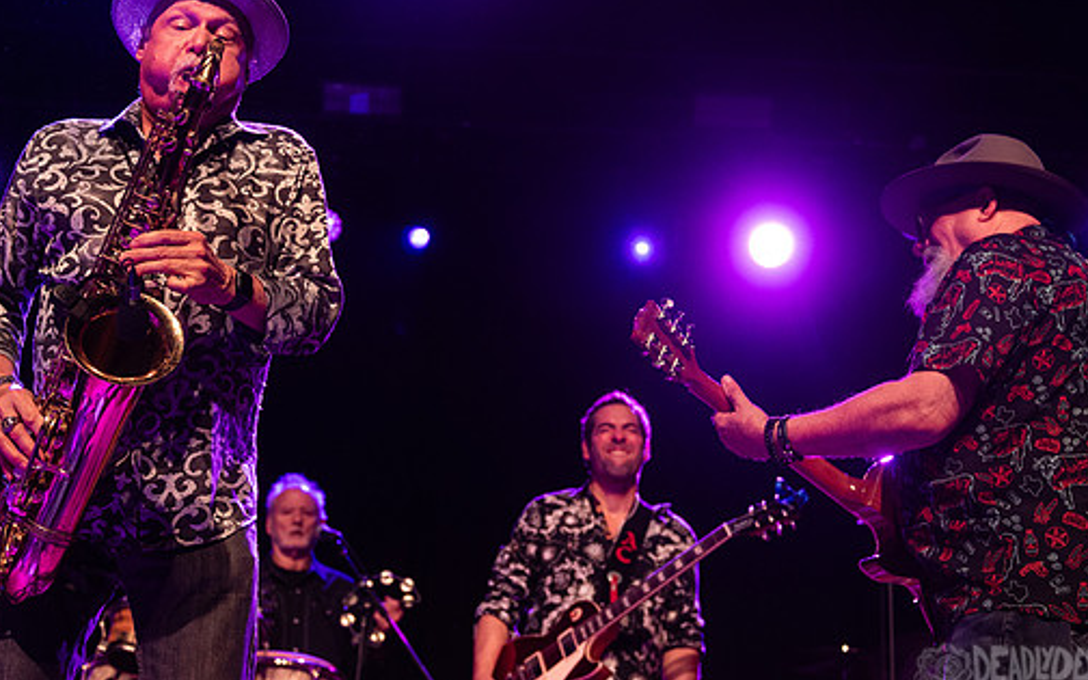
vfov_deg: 25.8
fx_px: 1483
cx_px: 516
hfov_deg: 40.3
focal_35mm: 50
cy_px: 291
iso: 2500
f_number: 3.2
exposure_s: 1/640
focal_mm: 38
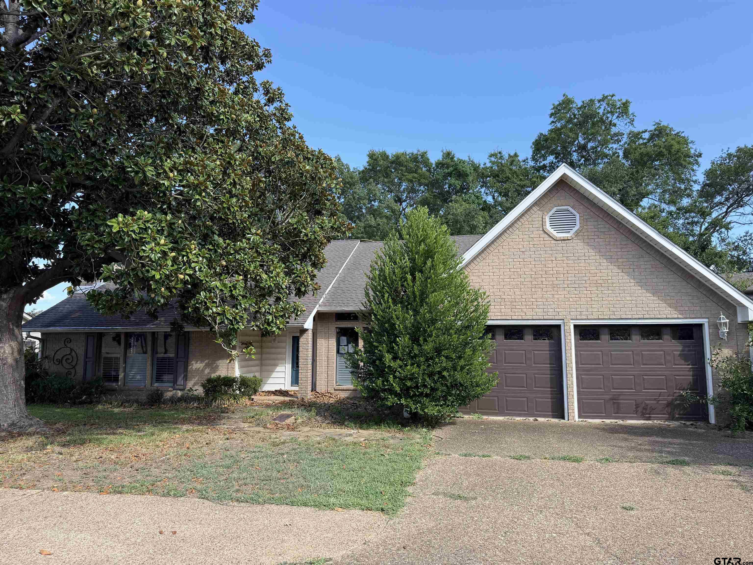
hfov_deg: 71.6
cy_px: 282
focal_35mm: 24
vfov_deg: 56.8
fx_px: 522
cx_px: 376
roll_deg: +0.6
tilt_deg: +8.6
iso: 80
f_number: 1.78
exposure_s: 1/1271
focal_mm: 6.76
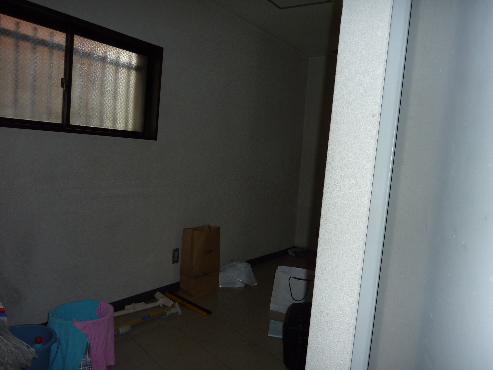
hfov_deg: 67.3
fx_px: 370
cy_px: 187
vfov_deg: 53.1
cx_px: 254
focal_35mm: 26
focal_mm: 4.1
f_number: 3.3
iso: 100
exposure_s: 1/30
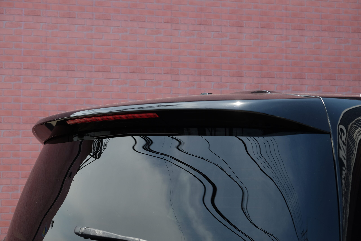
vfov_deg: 20.3
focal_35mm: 67
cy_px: 120
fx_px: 672
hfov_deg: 30.1
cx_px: 180
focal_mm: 44.4
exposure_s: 1/280
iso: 200
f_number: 5.6
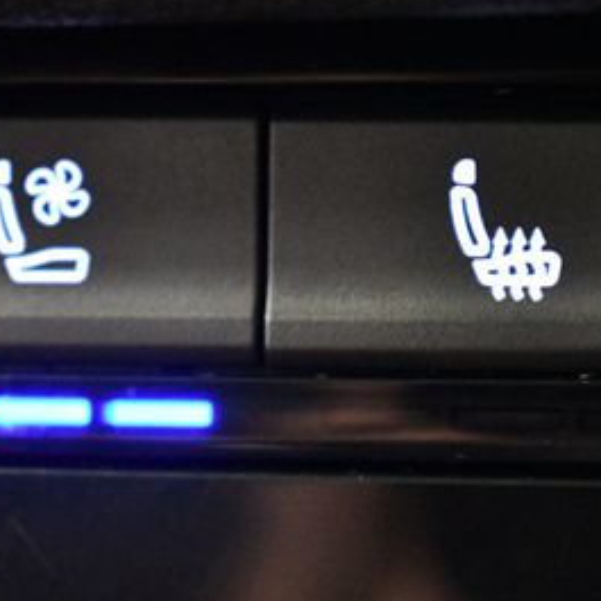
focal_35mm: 154
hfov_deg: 11.3
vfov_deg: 11.3
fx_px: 3025
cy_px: 252
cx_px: 191
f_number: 5.6
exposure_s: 1/30
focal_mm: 50
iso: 12800
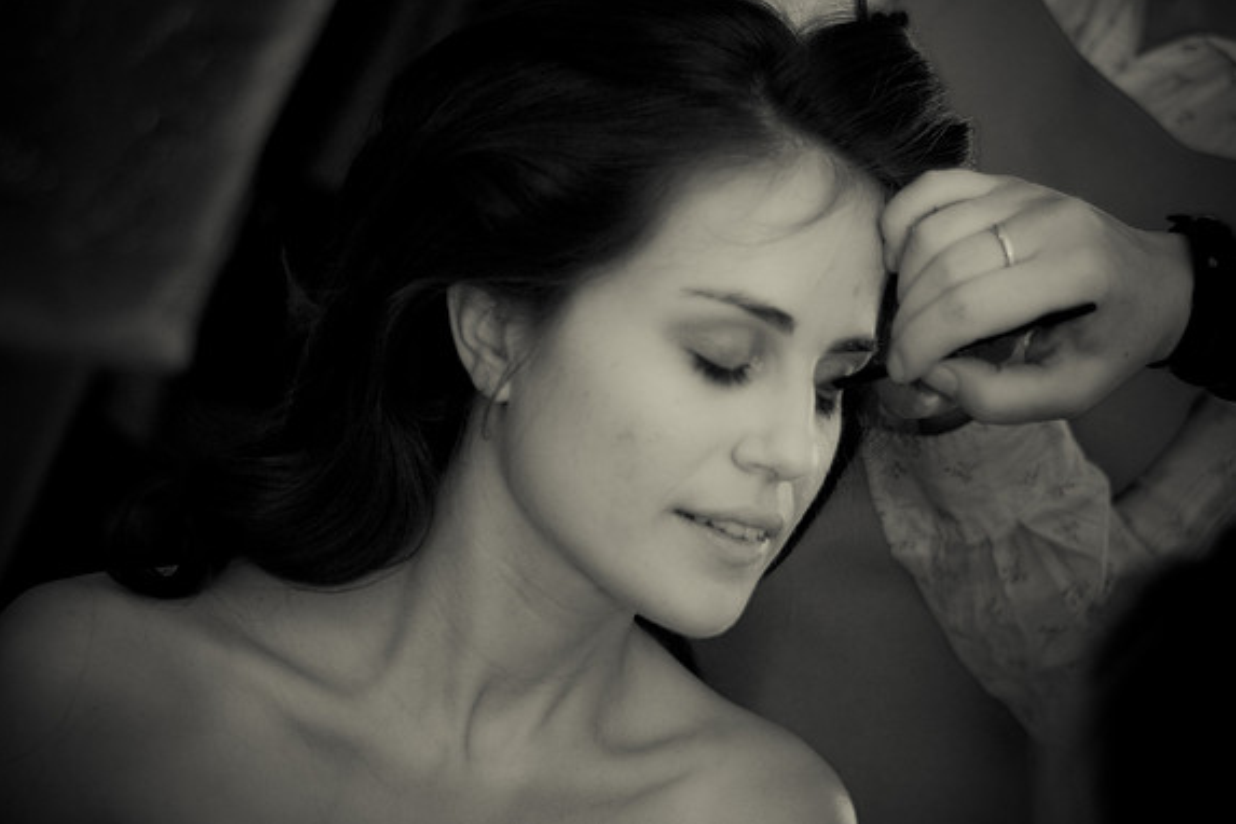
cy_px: 412
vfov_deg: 17.9
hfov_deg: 26.7
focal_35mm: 76
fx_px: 2609
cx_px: 615
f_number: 2
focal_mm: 50
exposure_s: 1/40
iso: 400
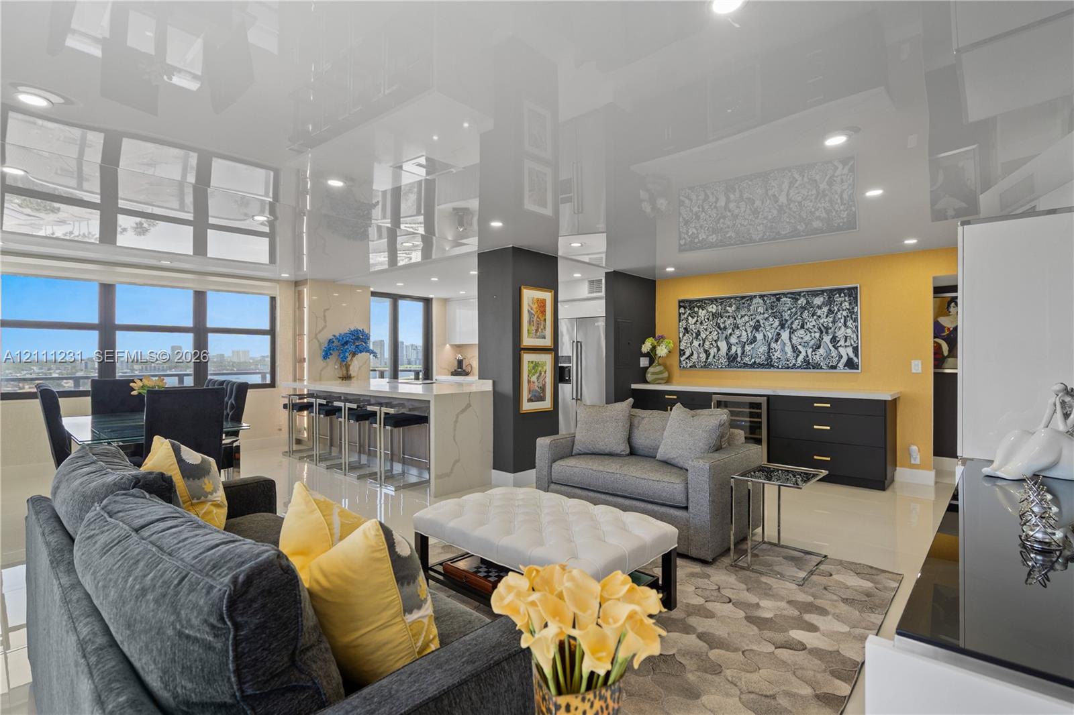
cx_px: 537
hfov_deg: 96.7
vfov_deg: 73.7
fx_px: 477
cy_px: 358
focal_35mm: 16
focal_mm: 16
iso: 320
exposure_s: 1/20
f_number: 4.5
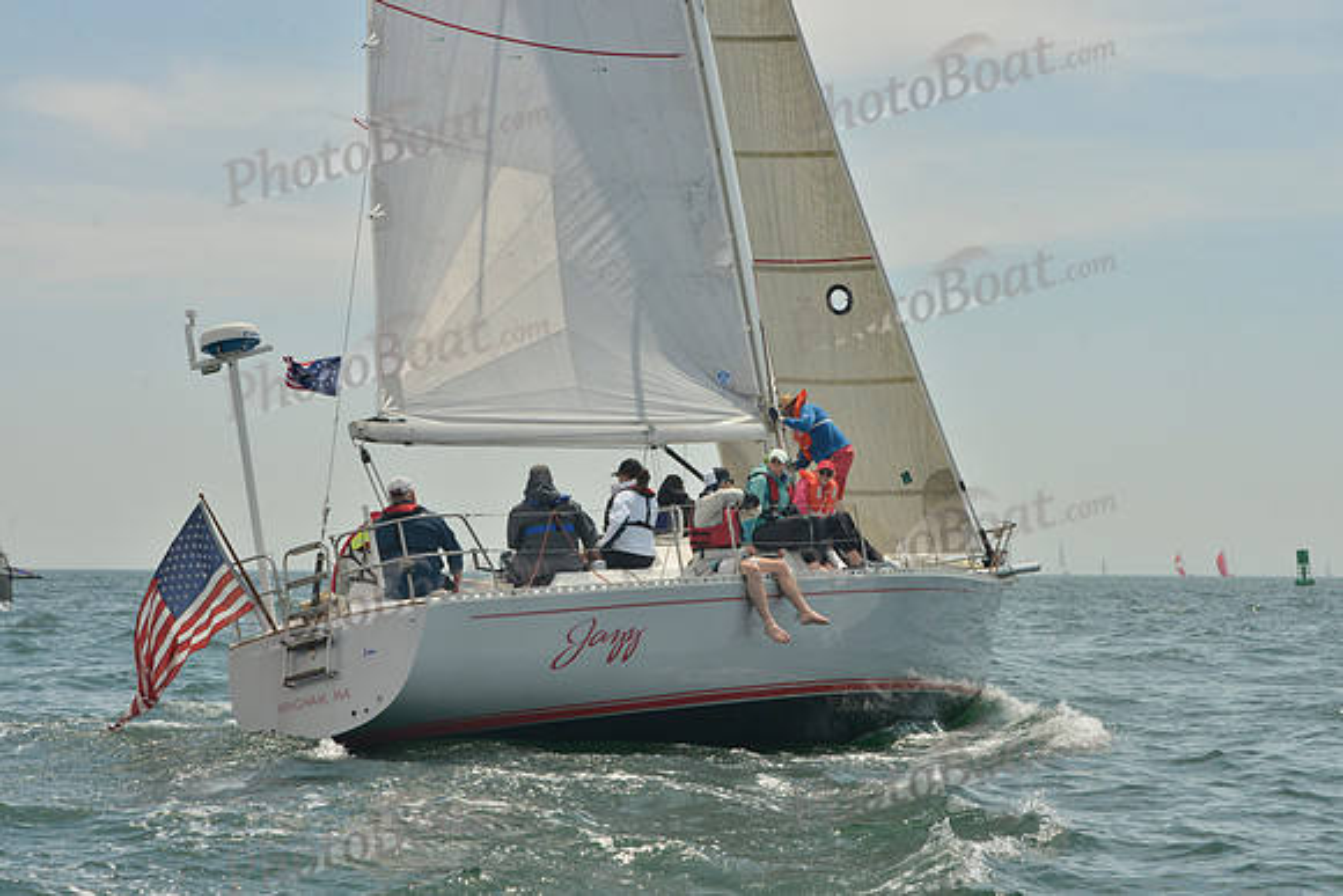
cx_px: 672
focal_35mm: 75
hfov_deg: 27.0
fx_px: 2798
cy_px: 448
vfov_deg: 18.2
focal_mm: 75
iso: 560
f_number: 13
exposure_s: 1/1250
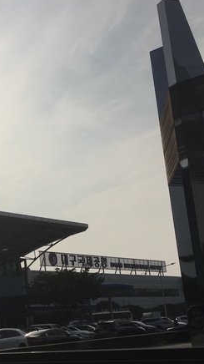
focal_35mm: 58
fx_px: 558
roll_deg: +2.2
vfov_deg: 35.7
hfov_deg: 19.3
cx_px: -52
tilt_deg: +12.1
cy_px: 241
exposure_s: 1/9615
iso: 25
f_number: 2.2
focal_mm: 4.15
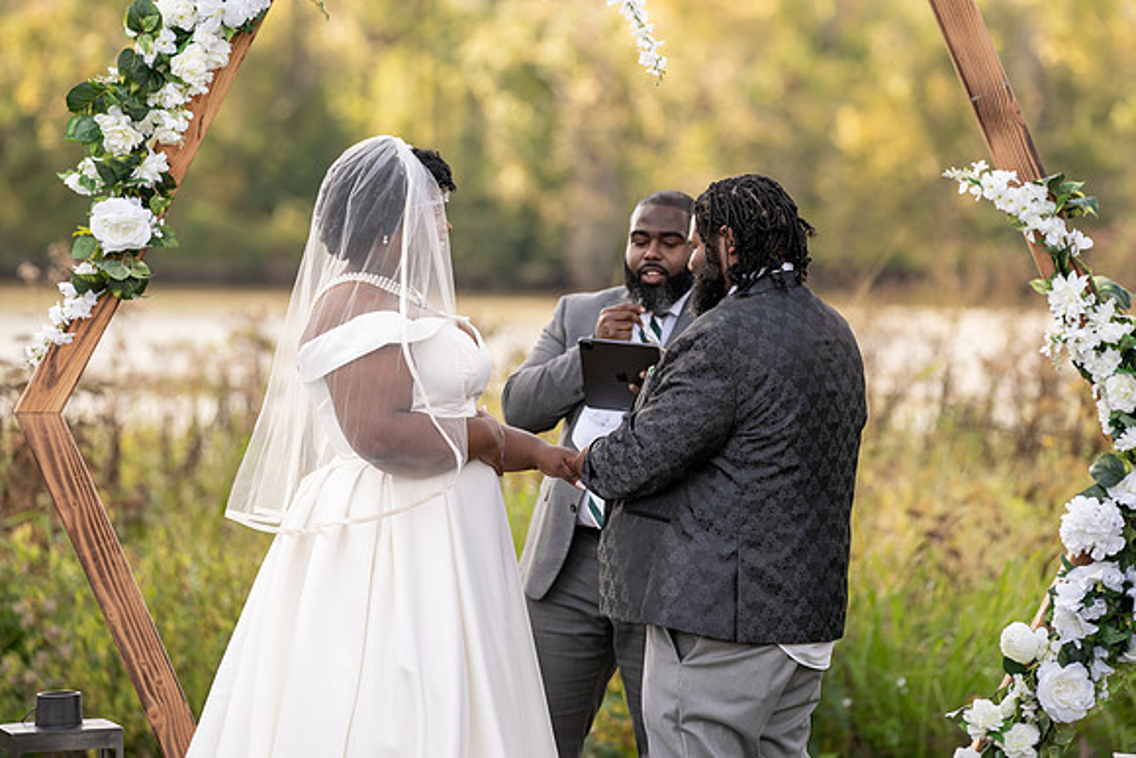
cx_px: 575
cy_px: 379
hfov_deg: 10.0
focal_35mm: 206
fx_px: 6510
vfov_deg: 6.7
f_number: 4
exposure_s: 1/160
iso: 100
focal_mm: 198
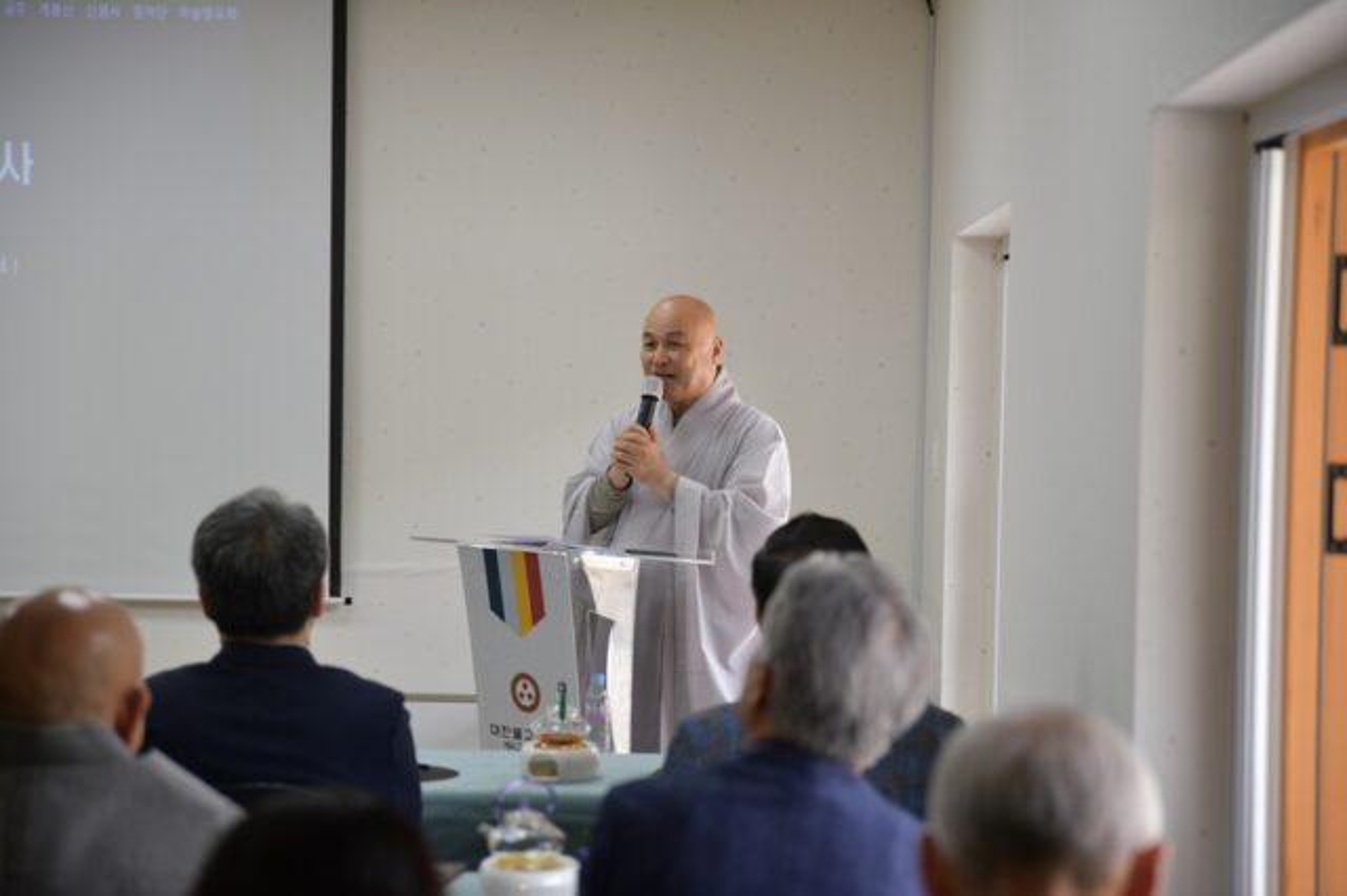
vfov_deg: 19.4
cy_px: 448
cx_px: 674
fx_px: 2618
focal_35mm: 70
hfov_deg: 28.9
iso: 640
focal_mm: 70
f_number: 2.8
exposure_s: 1/500
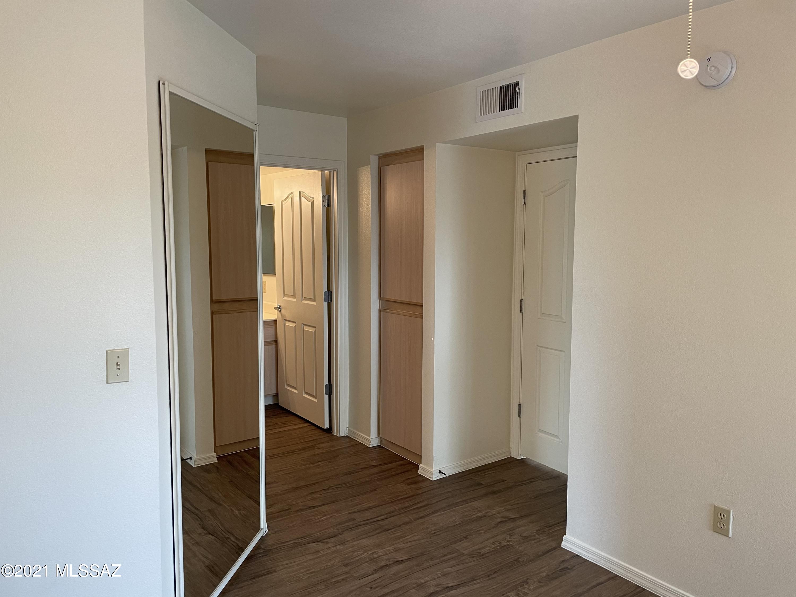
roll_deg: -0.1
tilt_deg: -4.3
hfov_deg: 67.3
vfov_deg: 53.1
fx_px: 598
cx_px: 398
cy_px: 298
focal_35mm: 26
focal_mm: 4.2
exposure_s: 1/60
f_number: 1.6
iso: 100
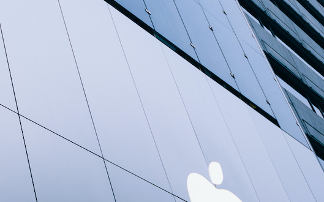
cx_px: -39
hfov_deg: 23.8
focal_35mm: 81
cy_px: 177
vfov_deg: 15.9
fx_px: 715
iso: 160
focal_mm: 35
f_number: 6.3
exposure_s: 1/80
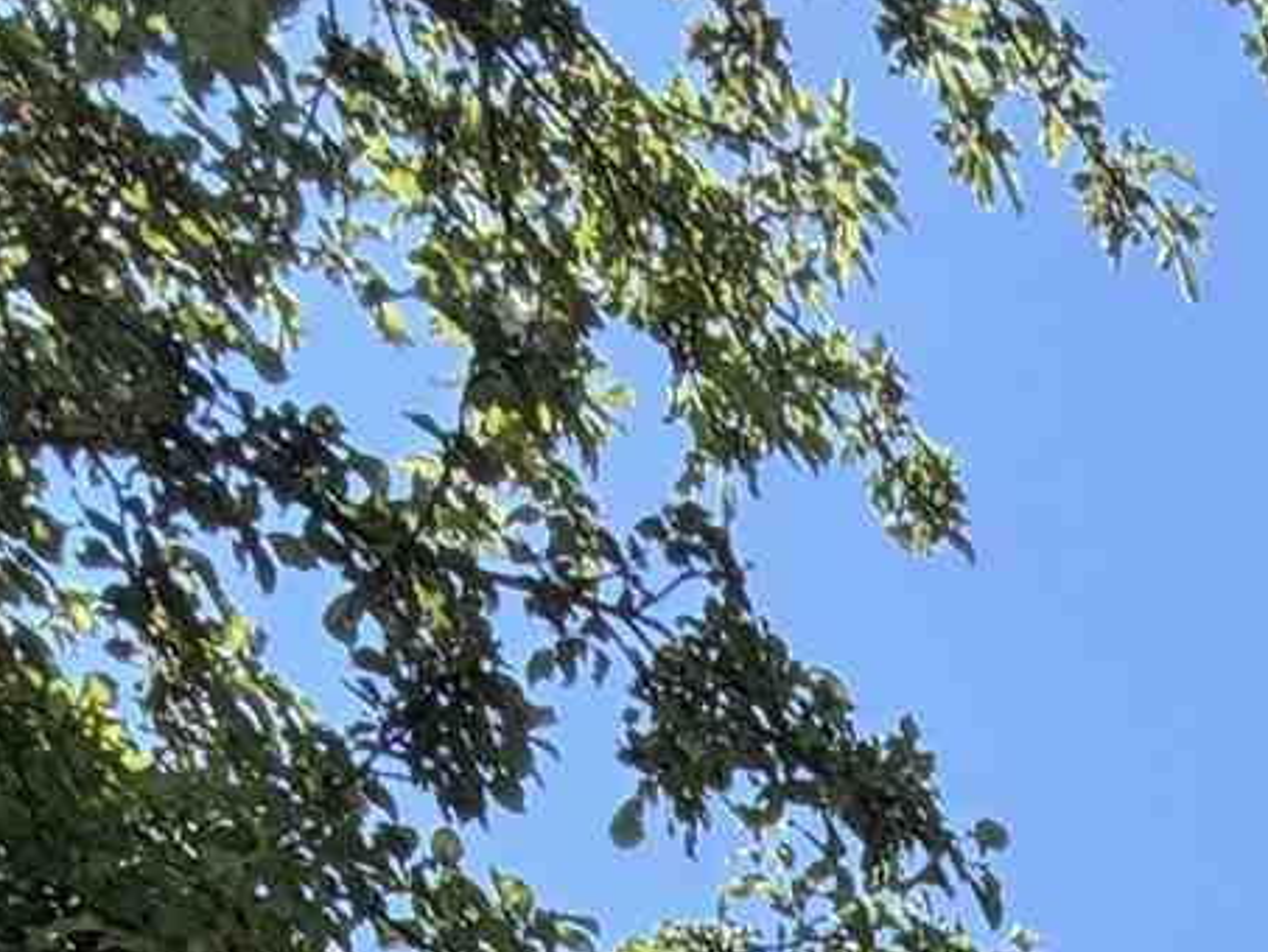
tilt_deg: +9.8
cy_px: 3214
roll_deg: +0.2
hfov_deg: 16.9
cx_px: 2315
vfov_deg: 9.7
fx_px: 3481
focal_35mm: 95
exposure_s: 1/770
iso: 32
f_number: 2.2
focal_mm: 2.22
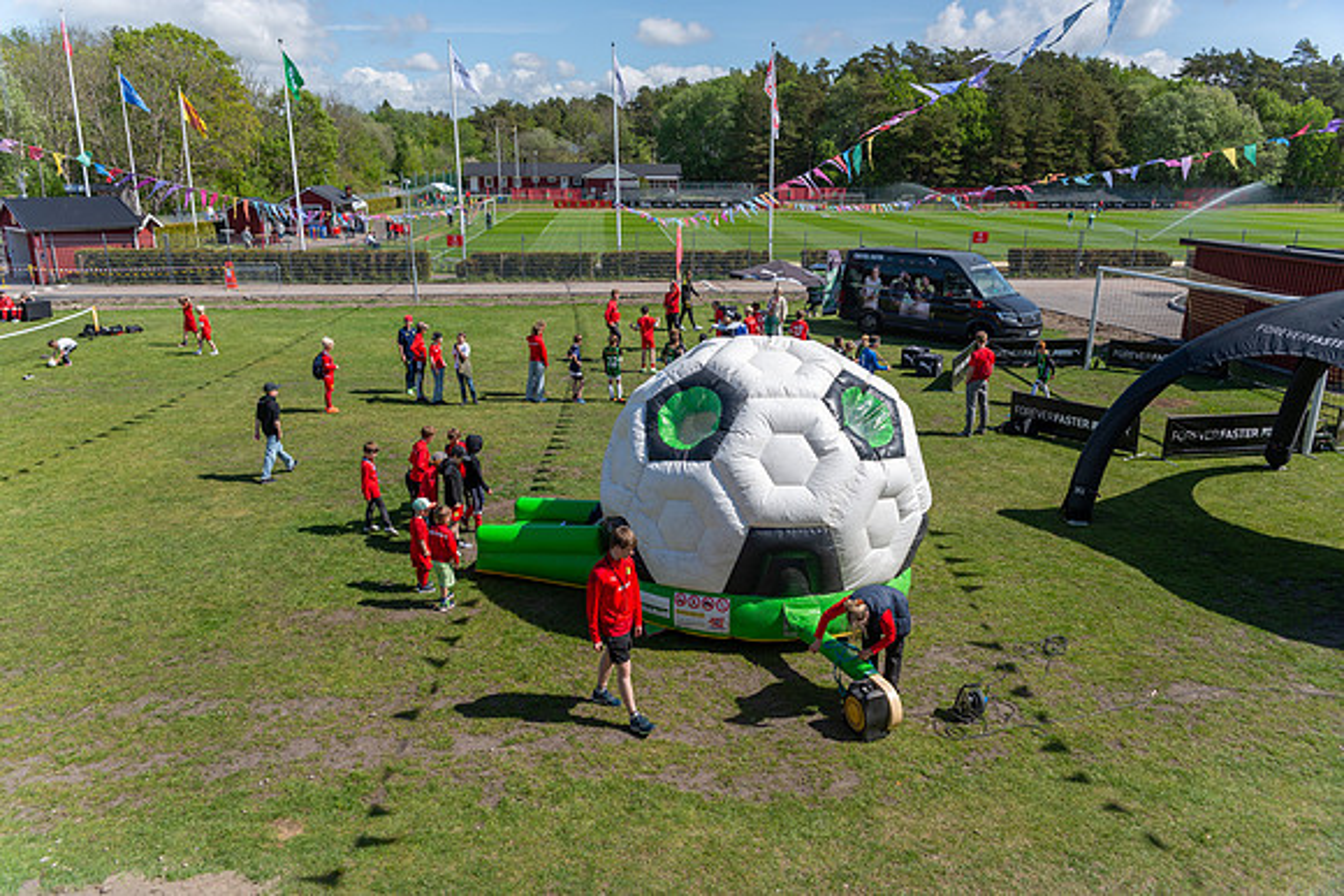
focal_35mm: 24
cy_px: 448
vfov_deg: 53.2
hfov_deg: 73.7
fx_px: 896
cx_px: 672
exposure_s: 1/800
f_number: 4
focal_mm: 24
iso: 100
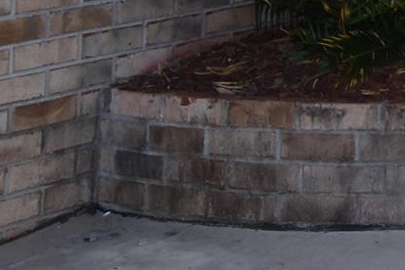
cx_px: 844
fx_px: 1628
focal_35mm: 145
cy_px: -504
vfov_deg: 8.2
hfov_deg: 12.3
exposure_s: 1/200
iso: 100
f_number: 6.3
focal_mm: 13
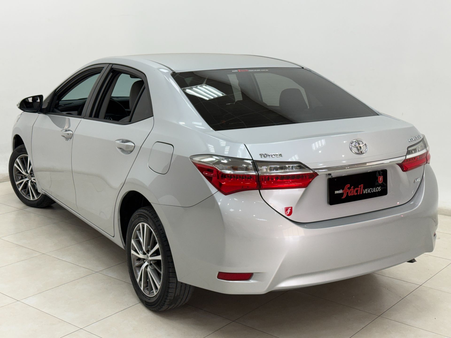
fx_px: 625
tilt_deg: -11.8
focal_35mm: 48
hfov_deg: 39.7
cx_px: 226
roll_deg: -0.2
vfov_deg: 30.3
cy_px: 169
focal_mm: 6.76
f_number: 1.78
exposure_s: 1/120
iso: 64
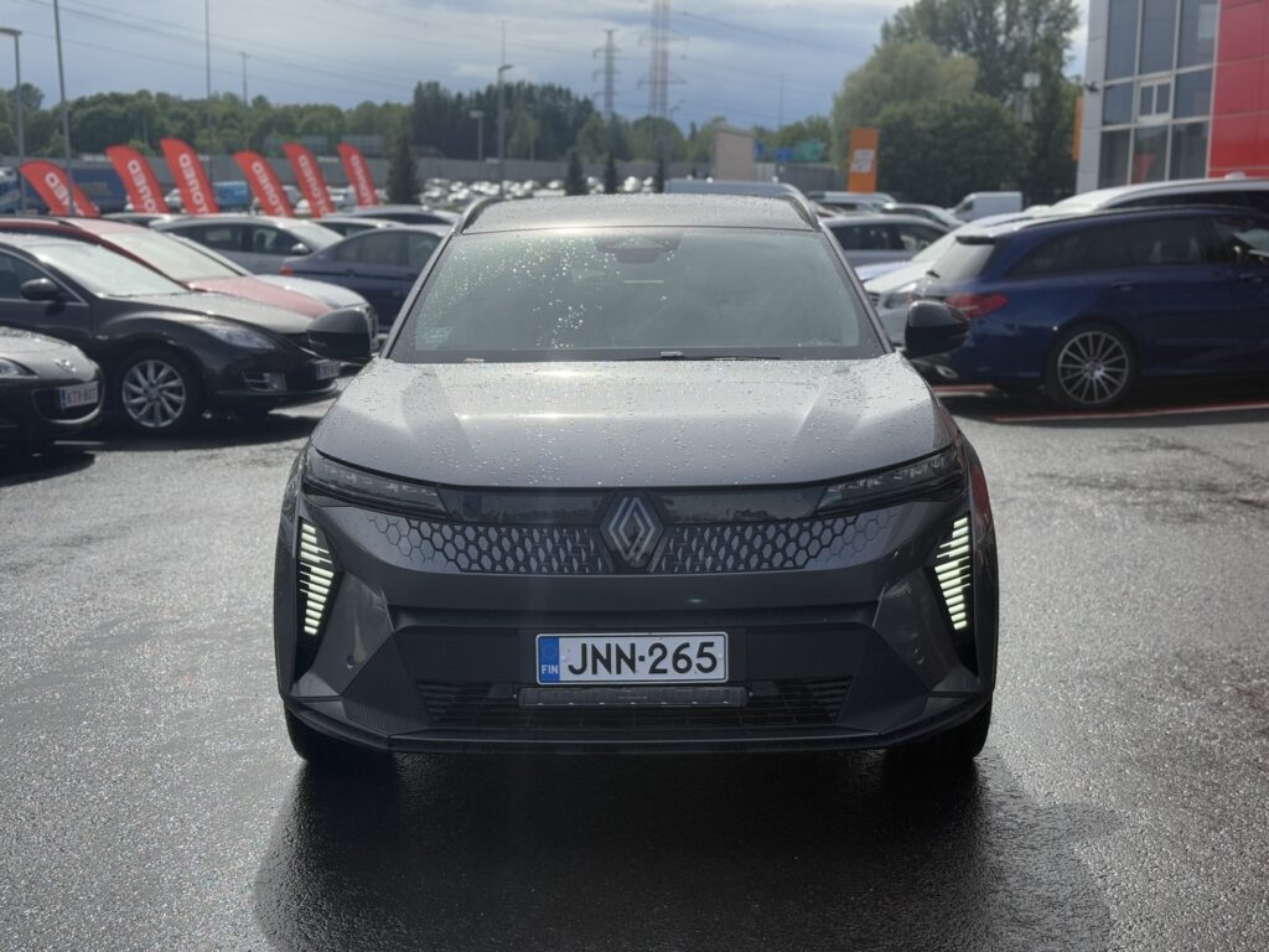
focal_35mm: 48
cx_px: 634
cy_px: 476
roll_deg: -0.5
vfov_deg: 30.3
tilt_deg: -9.1
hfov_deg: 39.7
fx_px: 1760
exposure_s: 1/4878
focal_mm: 6.76
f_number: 1.78
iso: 64
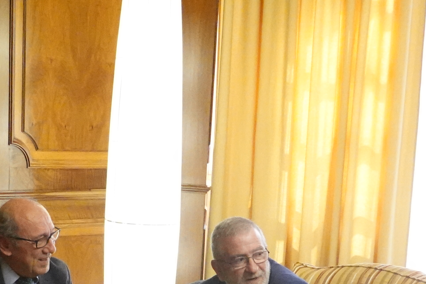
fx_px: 1112
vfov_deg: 13.9
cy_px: 394
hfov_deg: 21.6
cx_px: 169
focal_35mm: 94
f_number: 3.5
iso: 5000
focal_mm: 12.25
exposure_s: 1/400
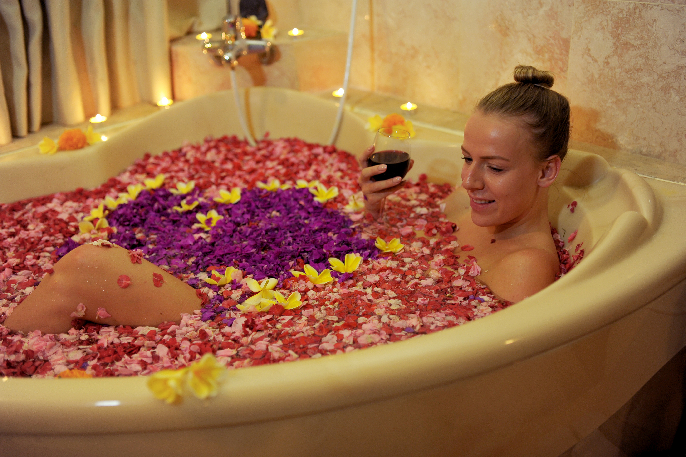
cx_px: 343
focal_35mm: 35
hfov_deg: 54.5
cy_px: 228
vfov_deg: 37.8
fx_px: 667
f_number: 2
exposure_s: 1/50
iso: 640
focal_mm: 35
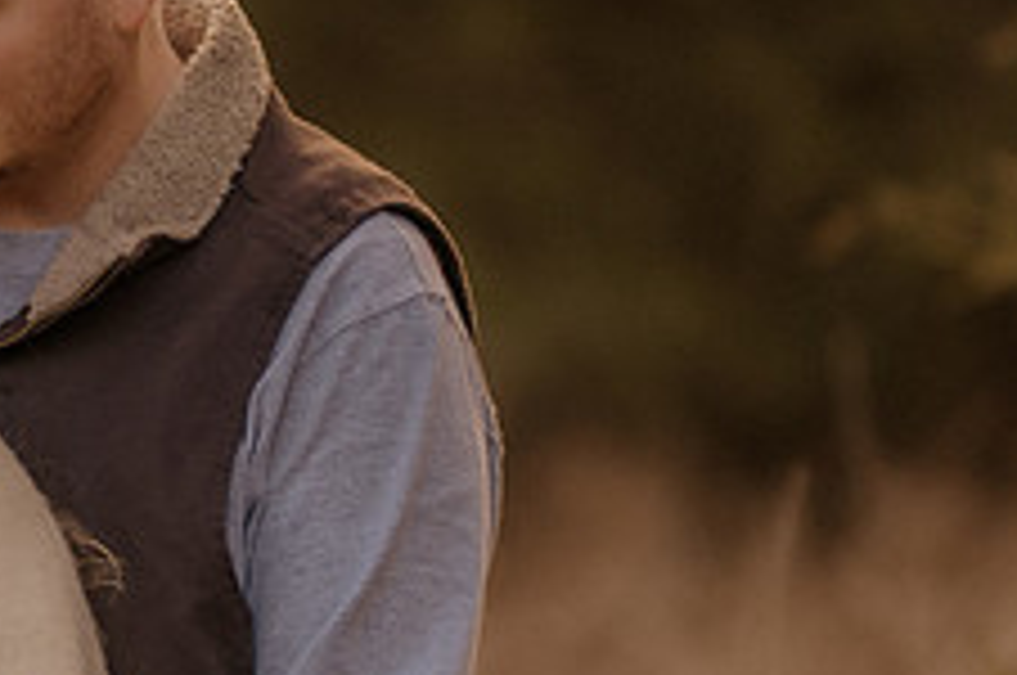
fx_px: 9196
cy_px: 531
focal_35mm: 326
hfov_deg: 6.3
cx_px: -135
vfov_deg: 4.2
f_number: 1.4
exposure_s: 1/800
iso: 320
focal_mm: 85
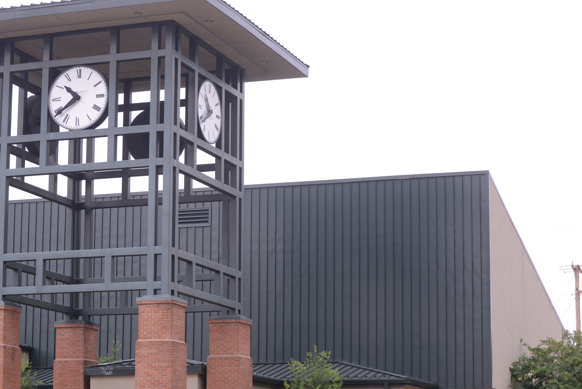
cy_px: 255
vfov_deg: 14.1
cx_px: 258
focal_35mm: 97
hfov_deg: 21.0
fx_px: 1569
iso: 640
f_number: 8
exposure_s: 1/500
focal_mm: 70
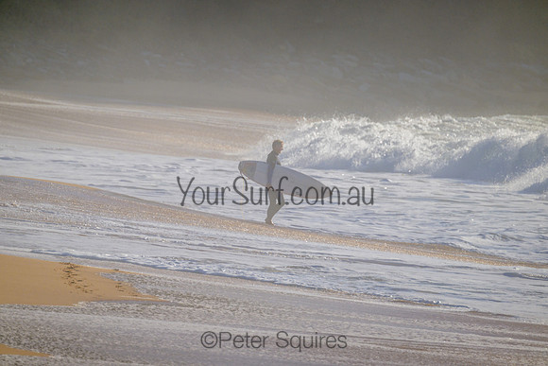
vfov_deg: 1.7
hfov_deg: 2.6
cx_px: 274
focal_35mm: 800
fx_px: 12180
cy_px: 183
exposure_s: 1/2000
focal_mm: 800
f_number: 11
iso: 360
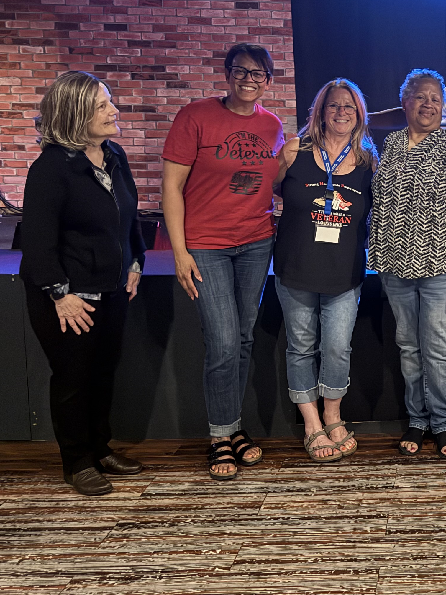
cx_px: 526
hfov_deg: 27.0
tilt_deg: -7.1
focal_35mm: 48
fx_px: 825
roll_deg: -1.2
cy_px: 228
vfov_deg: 39.4
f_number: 1.78
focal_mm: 6.76
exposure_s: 1/17
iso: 1600
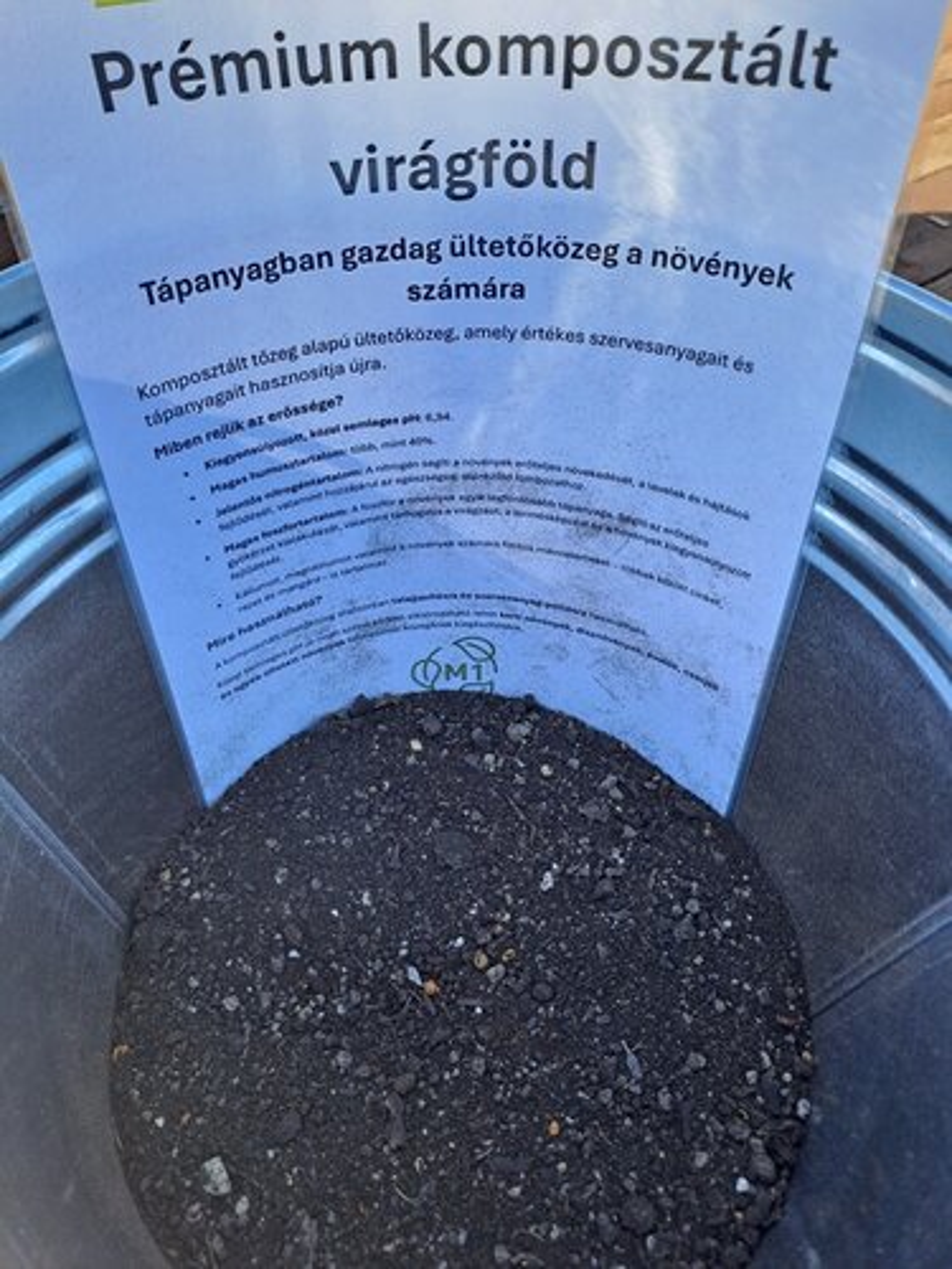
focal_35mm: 25
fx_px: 917
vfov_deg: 69.4
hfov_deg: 54.9
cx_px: 476
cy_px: 634
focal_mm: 4.65
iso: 32
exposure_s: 1/316
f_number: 1.8
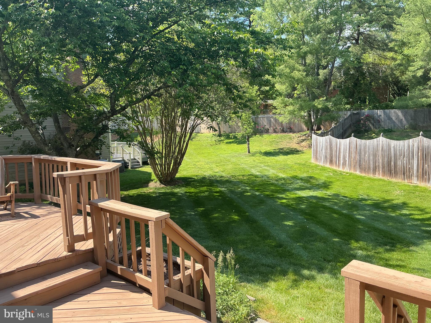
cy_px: 162
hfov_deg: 61.7
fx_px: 361
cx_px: 216
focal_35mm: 29
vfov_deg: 48.2
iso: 25
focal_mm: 3
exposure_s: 1/482
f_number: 1.8
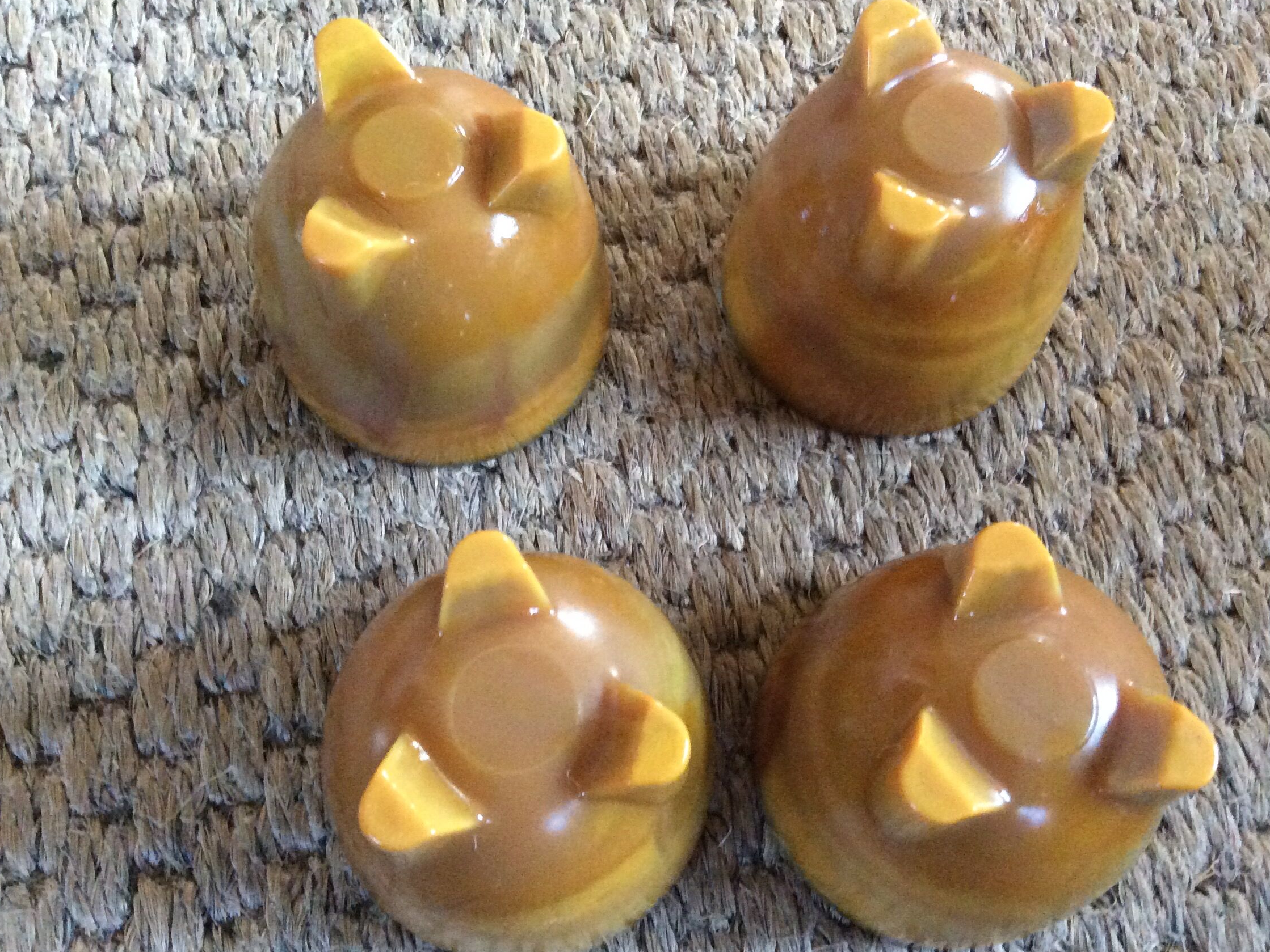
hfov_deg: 50.1
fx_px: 1358
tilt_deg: -70.3
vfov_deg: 38.7
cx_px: 657
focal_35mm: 37
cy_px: 460
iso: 400
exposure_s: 1/17
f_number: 2.4
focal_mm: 3.3
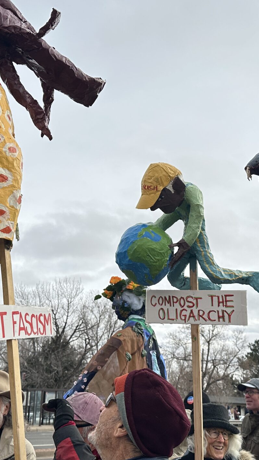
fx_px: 574
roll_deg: -2.0
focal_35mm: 47
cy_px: 222
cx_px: 114
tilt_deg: +16.9
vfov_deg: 43.7
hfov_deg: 25.4
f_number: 1.78
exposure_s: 1/4348
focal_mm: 6.86
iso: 80
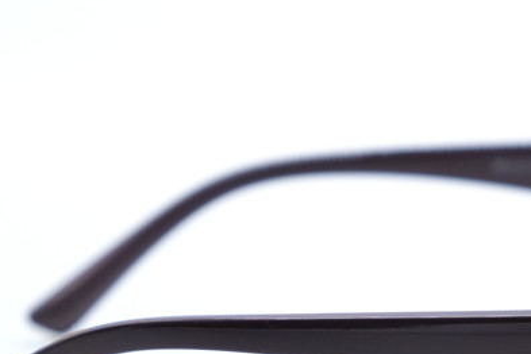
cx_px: 447
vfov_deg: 6.5
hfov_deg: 9.7
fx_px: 3112
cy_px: 295
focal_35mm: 211
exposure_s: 1/160
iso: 160
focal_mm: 55
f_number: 5.6
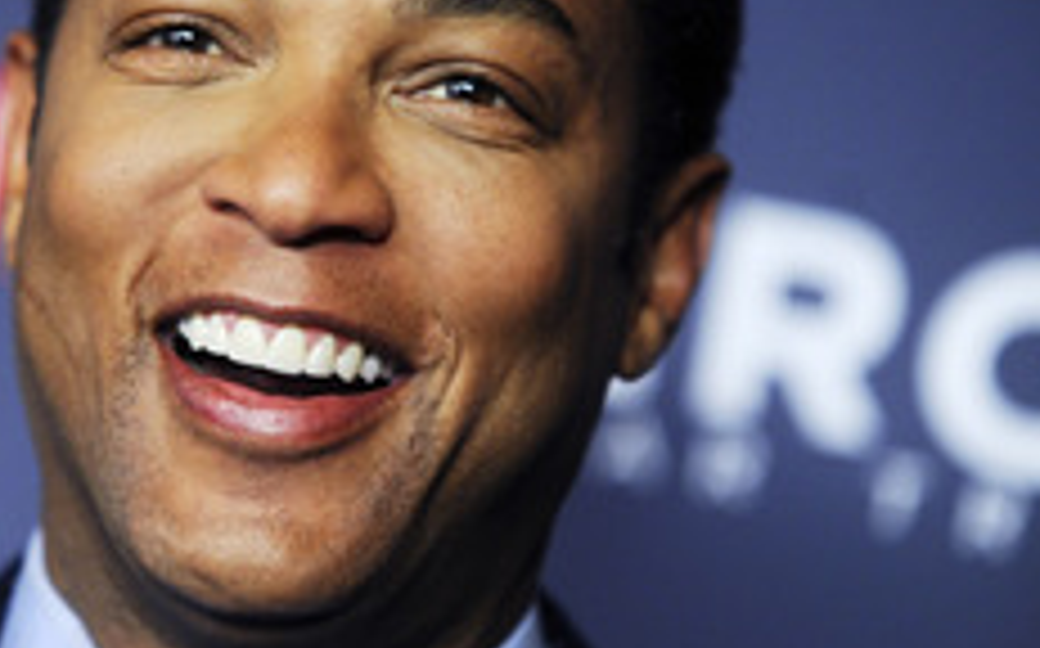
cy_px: 216
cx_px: 324
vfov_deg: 5.1
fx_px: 7307
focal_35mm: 258
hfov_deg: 8.1
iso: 1600
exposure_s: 1/125
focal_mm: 130
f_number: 2.8
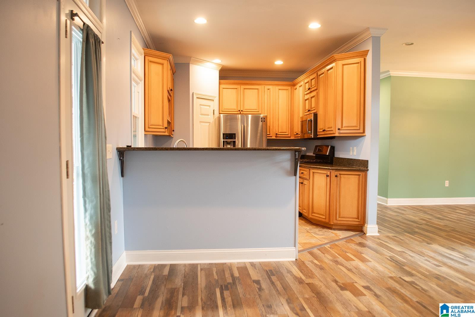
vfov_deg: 47.9
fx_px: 356
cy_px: 158
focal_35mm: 27
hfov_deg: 67.4
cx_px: 238
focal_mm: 18
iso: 400
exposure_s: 1/25
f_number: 3.5
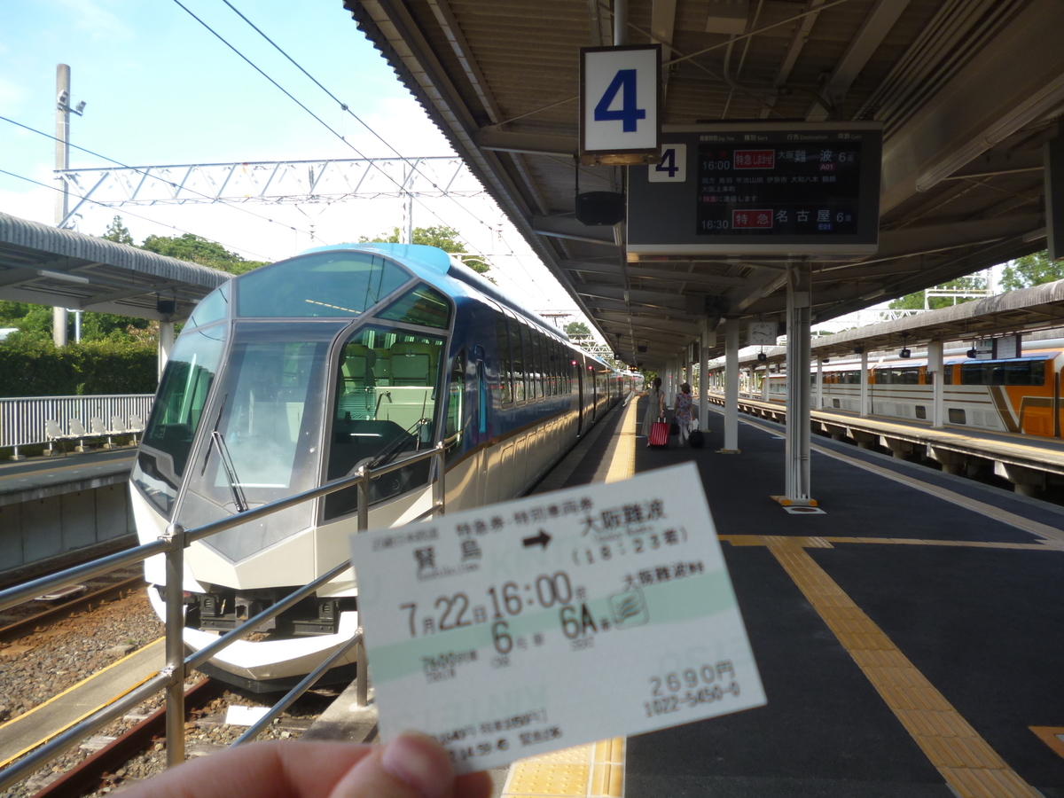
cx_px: 532
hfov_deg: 63.4
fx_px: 861
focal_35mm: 28
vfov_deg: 49.7
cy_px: 399
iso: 100
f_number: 3.1
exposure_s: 1/250
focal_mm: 5
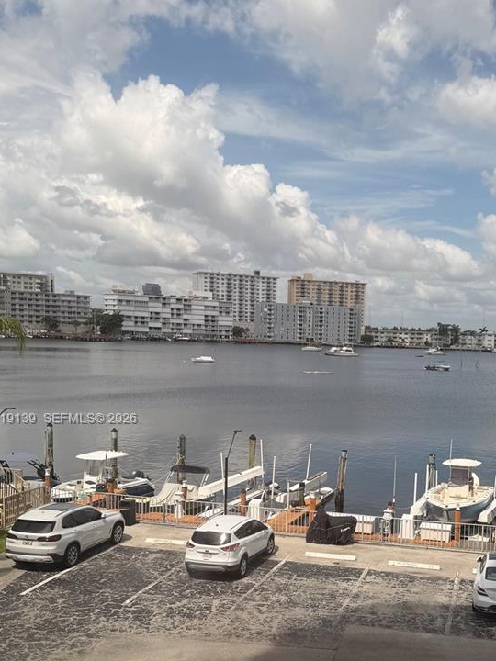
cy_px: 420
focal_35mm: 40
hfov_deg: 35.1
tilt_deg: -6.9
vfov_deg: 46.3
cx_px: 380
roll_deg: -3.6
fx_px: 764
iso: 80
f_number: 1.78
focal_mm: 6.76
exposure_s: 1/3425
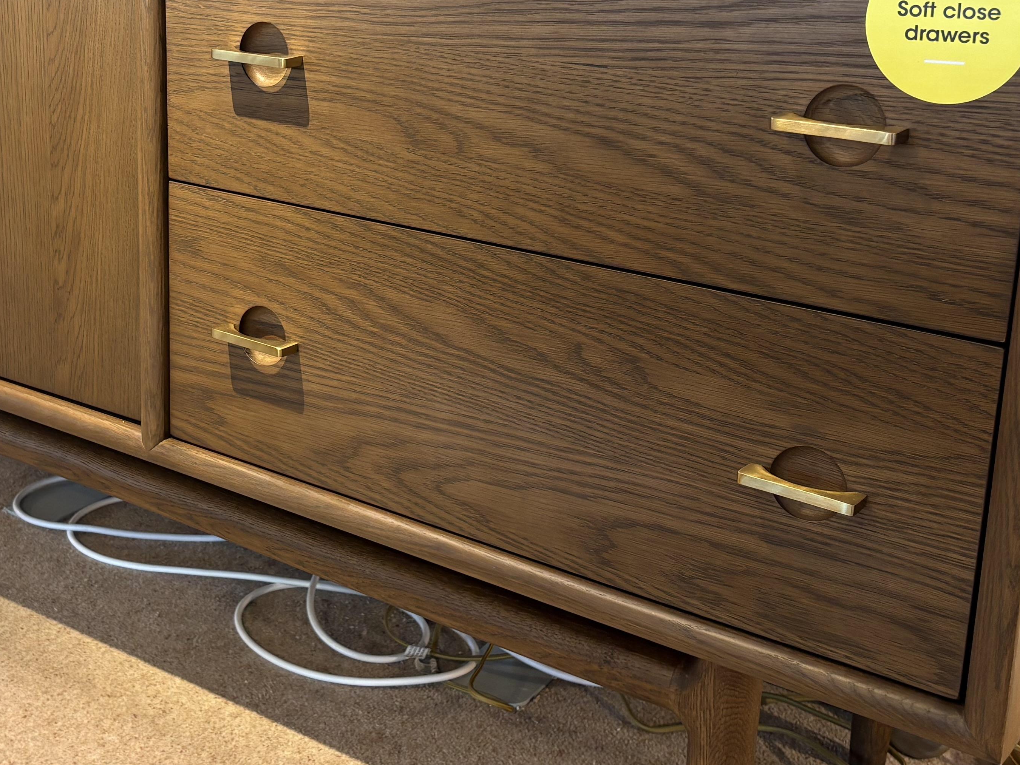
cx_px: 253
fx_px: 1621
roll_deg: -0.2
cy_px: 249
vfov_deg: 26.4
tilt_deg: -15.0
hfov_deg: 34.2
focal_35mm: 55
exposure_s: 1/50
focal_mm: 5.96
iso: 64
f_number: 1.6
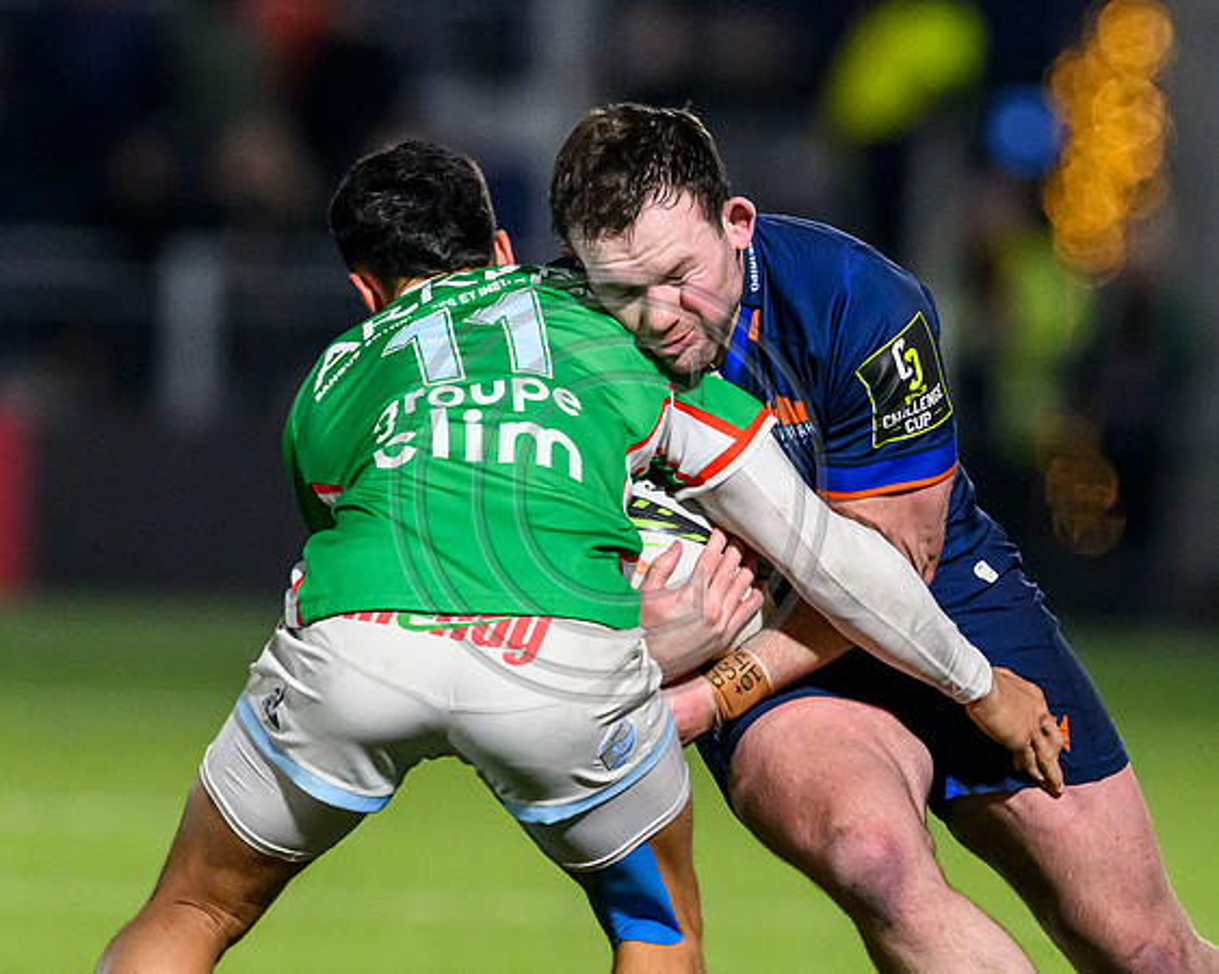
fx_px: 31991
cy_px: 588
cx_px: 808
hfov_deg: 2.2
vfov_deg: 1.7
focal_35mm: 887
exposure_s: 1/1250
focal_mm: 400
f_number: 4
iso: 8000
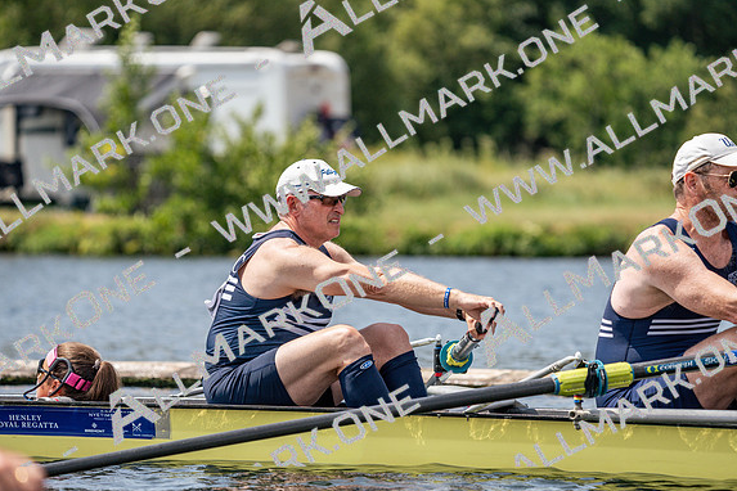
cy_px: 246
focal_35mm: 316
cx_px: 370
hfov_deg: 6.5
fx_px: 6469
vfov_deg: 4.3
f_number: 6.3
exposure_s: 1/1600
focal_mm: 312
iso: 250
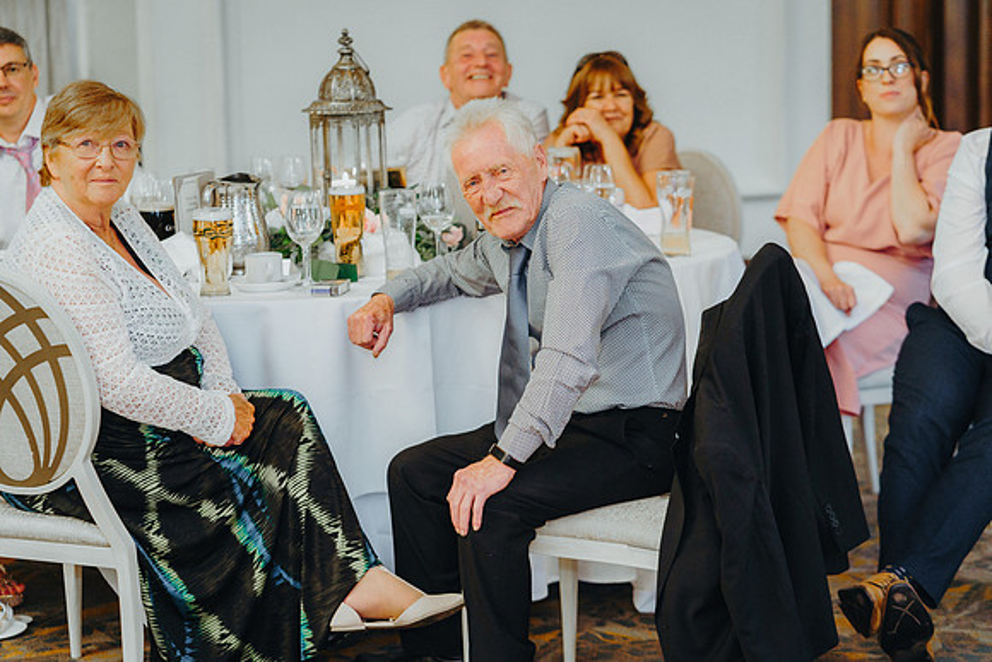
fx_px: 2343
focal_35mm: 85
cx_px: 496
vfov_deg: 16.1
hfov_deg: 23.9
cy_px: 331
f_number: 2.8
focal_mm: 85
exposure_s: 1/125
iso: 2000
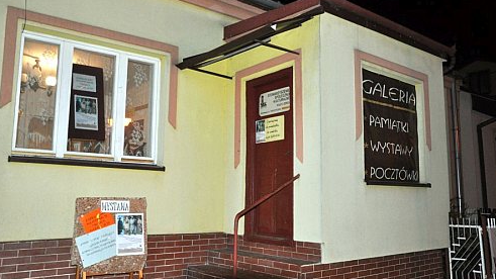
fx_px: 441
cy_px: 132
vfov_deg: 35.1
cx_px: 247
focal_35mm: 34
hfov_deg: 58.7
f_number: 3.8
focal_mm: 21
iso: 800
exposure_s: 1/60
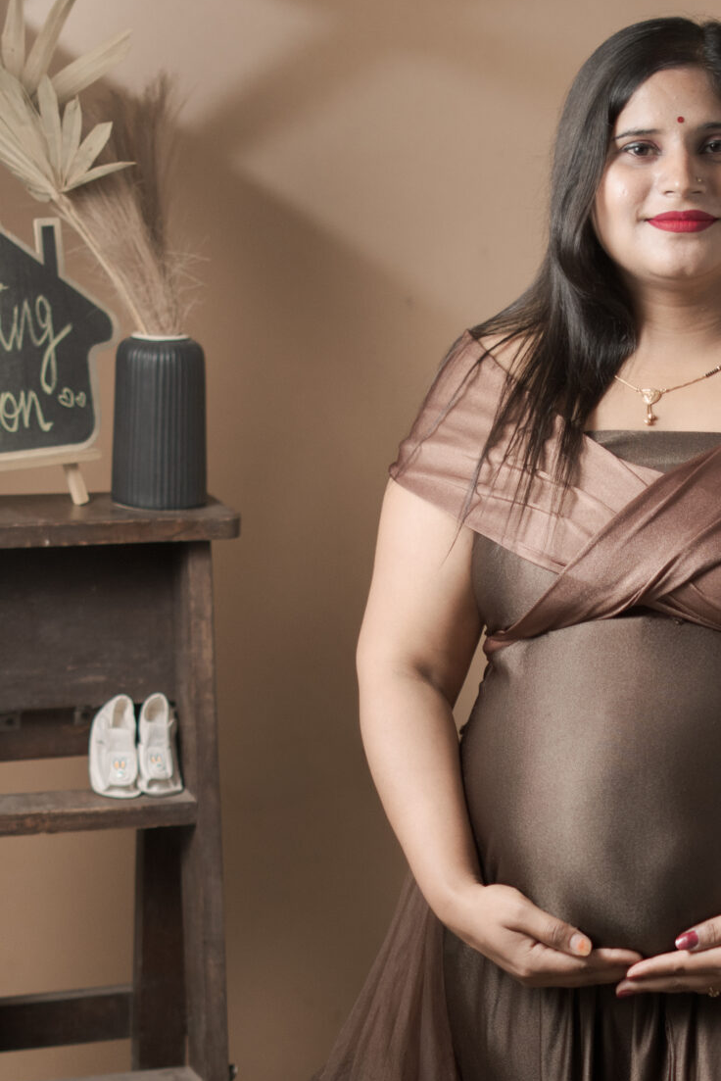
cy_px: 965
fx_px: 3482
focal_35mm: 116
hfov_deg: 11.7
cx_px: 656
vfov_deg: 17.4
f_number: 1.8
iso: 640
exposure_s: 1/200
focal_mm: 50
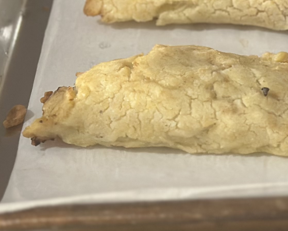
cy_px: -105
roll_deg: -2.0
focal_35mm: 169
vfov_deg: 8.9
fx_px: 1440
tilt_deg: -28.9
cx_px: 396
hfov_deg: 11.1
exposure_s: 1/40
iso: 250
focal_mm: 6.86
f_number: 1.78
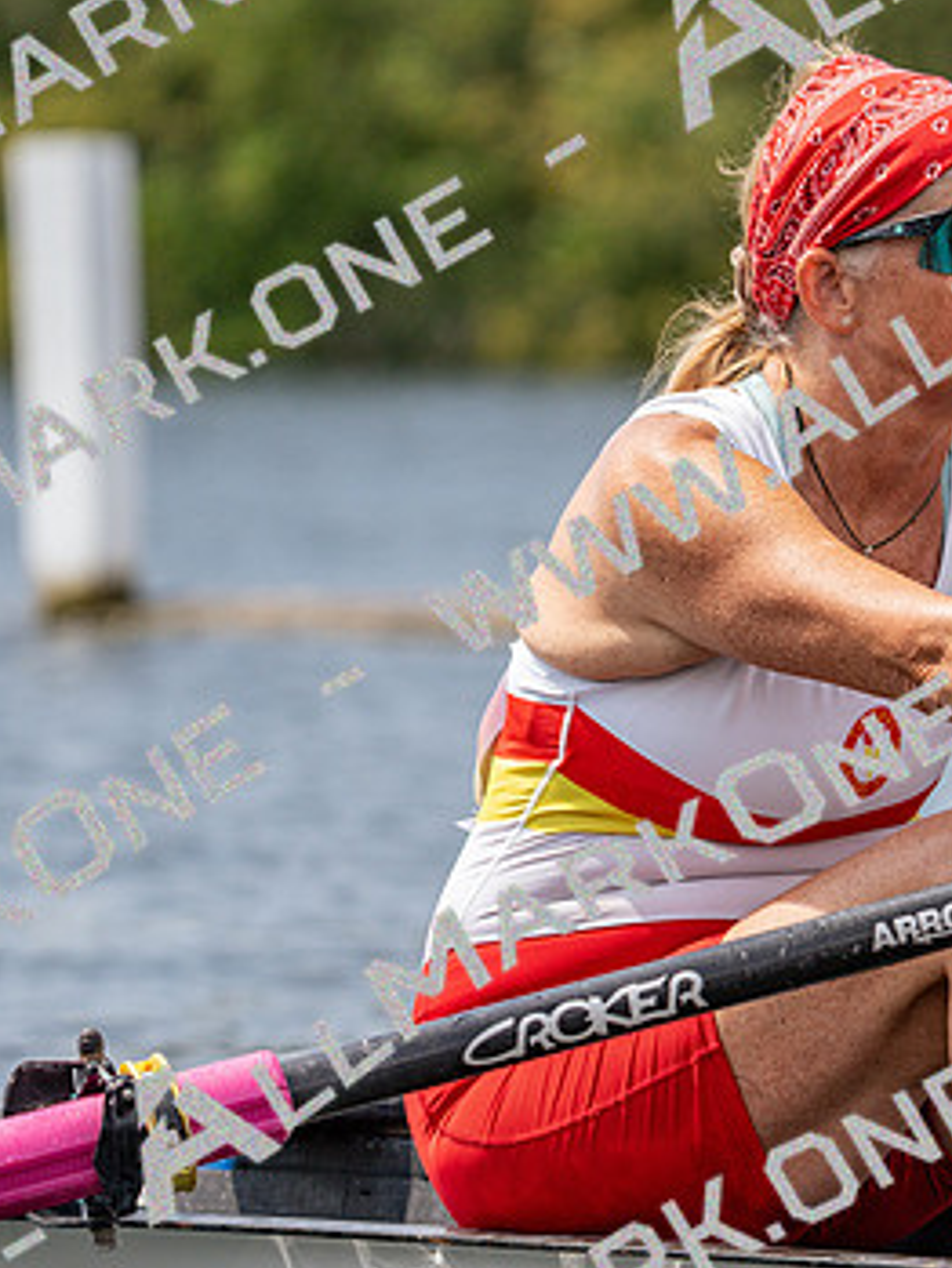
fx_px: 15685
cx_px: 872
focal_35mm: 428
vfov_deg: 4.6
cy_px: 663
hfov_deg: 3.5
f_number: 5.6
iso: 200
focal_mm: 268
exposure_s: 1/1600
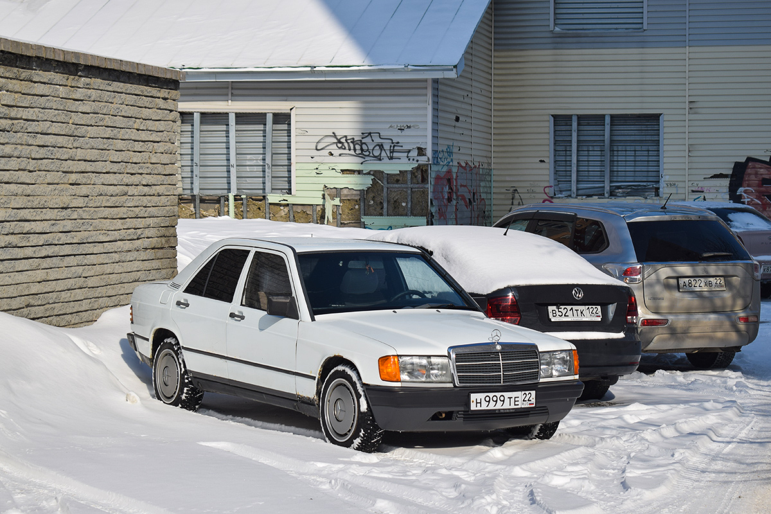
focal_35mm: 82
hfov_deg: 24.6
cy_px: 257
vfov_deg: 16.6
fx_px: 1767
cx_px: 386
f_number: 6.3
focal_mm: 55
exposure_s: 1/800
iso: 100
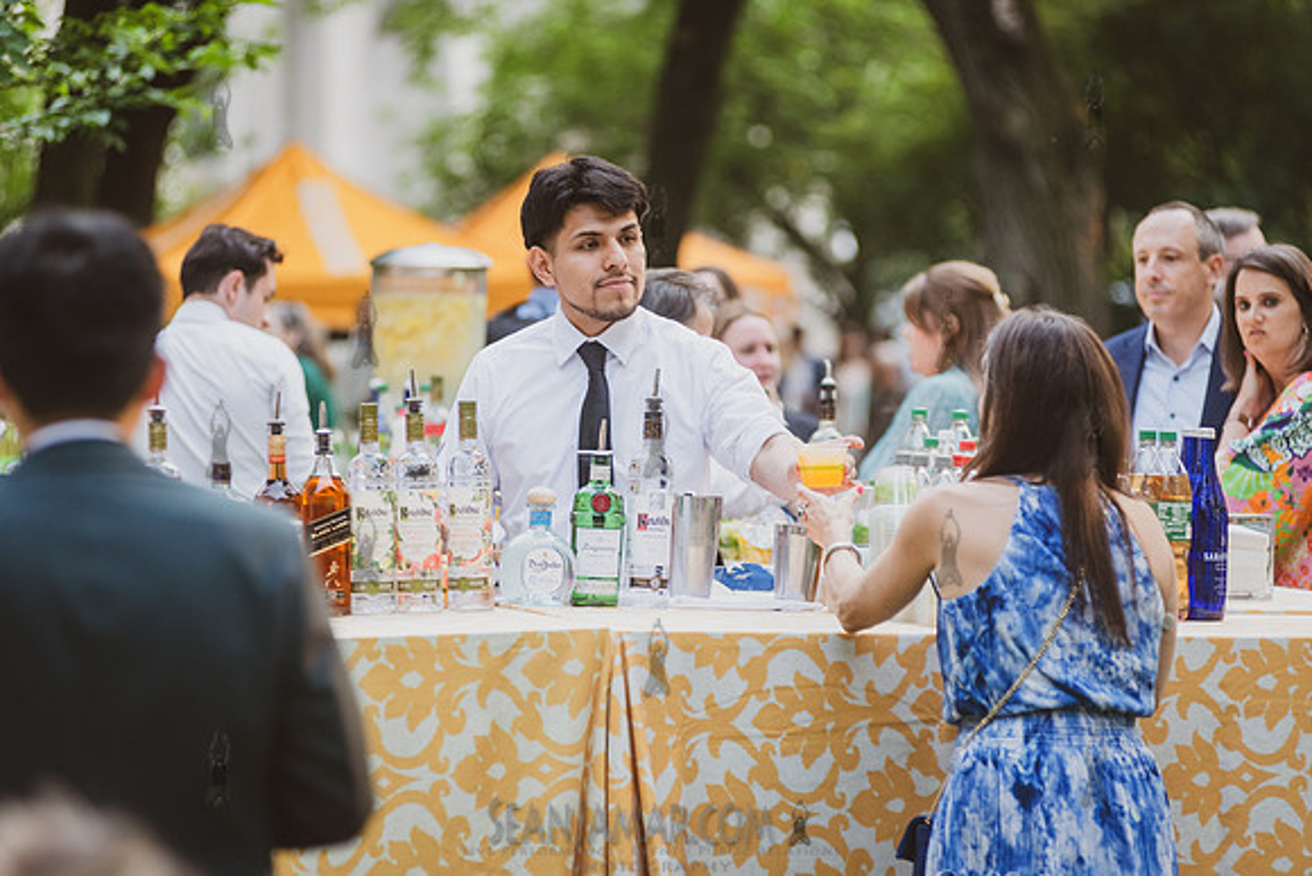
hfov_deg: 12.1
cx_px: 656
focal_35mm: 170
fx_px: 6197
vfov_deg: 8.1
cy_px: 438
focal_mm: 170
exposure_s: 1/800
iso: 1000
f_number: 3.5
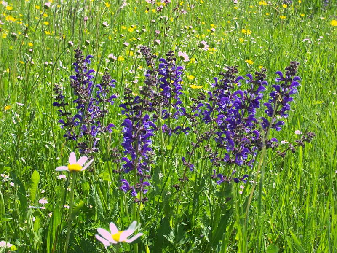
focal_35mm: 66
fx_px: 643
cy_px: 126
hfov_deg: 29.4
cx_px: 168
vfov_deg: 22.3
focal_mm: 10.8
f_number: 4
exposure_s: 1/125
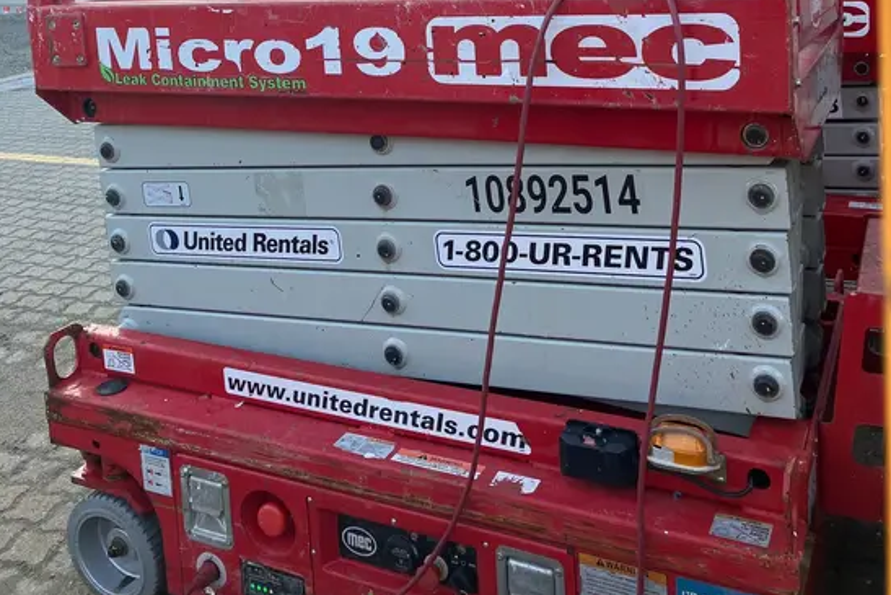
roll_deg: +4.1
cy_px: 30
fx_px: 965
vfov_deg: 32.1
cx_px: 445
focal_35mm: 39
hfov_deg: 49.5
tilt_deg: -4.5
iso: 40
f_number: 1.8
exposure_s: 1/162
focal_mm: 3.99
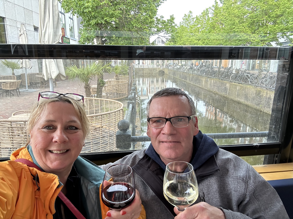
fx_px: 195
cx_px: 146
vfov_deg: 58.9
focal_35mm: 23
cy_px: 110
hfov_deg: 73.9
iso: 80
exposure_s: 1/92
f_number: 1.9
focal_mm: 2.69
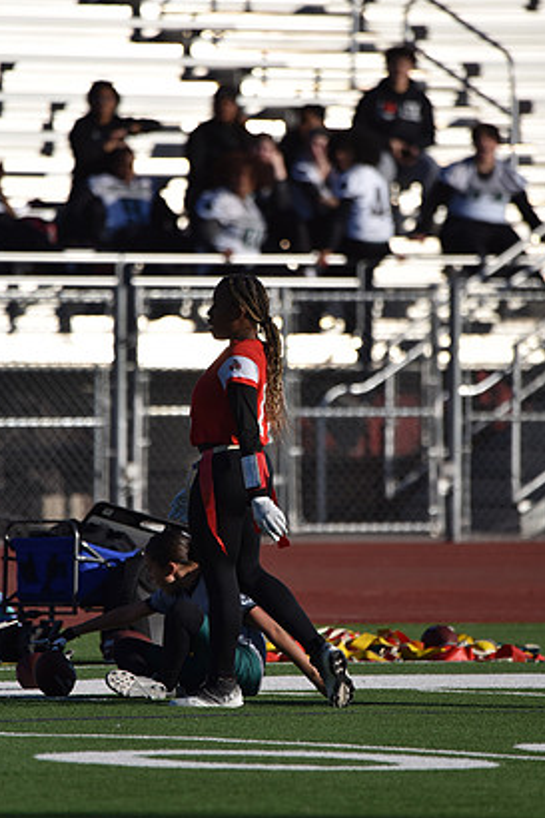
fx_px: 14976
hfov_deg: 2.1
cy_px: 383
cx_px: 273
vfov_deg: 3.1
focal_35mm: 659
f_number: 6.3
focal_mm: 600
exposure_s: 1/1000
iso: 125
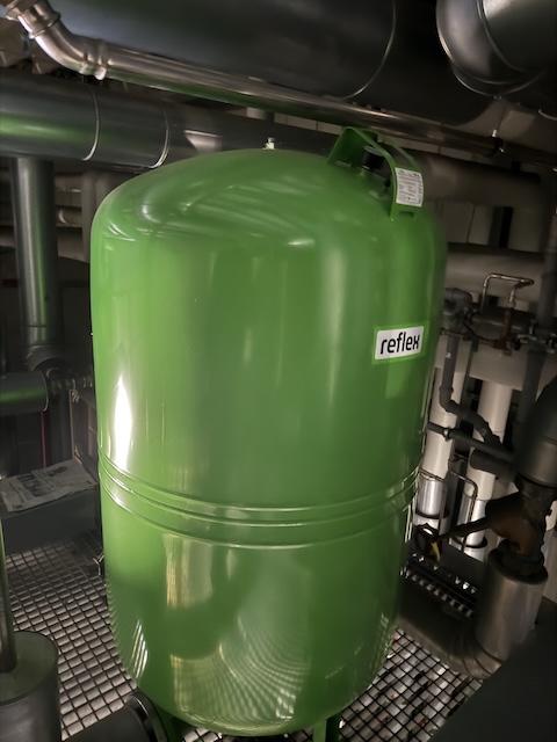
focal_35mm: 24
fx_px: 515
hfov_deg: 56.8
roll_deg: -4.7
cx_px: 278
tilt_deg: -16.0
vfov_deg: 71.6
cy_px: 371
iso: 2000
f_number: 1.78
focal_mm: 6.76
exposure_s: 1/2
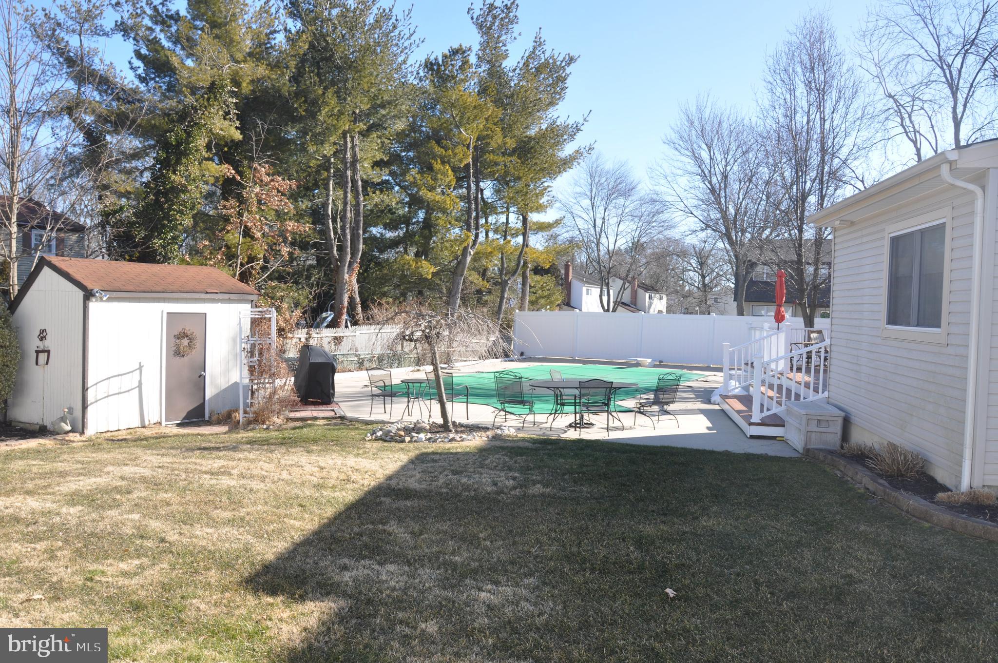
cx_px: 499
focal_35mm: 27
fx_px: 748
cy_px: 332
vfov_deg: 47.8
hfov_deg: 67.4
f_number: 11
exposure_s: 1/125
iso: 200
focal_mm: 18
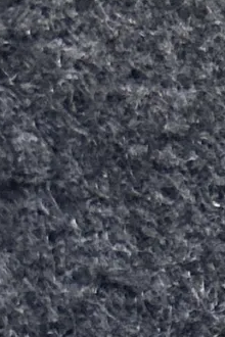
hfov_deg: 5.7
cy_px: 970
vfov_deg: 8.4
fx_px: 1969
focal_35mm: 210
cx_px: 874
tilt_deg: -58.6
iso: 160
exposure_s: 1/50
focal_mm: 5.7
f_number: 1.5
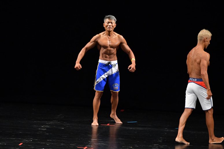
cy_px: 74
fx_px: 1679
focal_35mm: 270
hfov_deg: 7.6
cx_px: 112
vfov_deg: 5.1
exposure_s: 1/400
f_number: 5.6
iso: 3200
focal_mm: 180
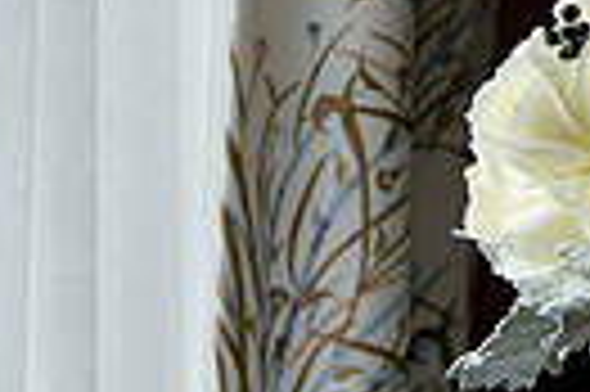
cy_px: -275
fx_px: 2455
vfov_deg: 8.8
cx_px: 887
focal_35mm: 150
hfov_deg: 13.0
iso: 640
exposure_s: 1/1250
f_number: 3.5
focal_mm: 34
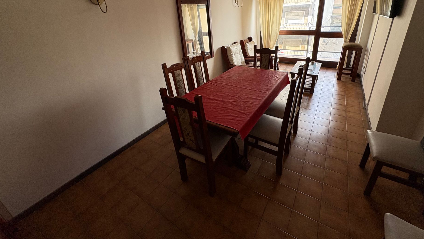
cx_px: 221
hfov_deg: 99.3
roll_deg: +4.3
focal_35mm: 16
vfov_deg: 65.6
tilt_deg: -19.6
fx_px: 180
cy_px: 83
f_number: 2.2
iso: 125
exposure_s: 1/99
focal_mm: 2.22
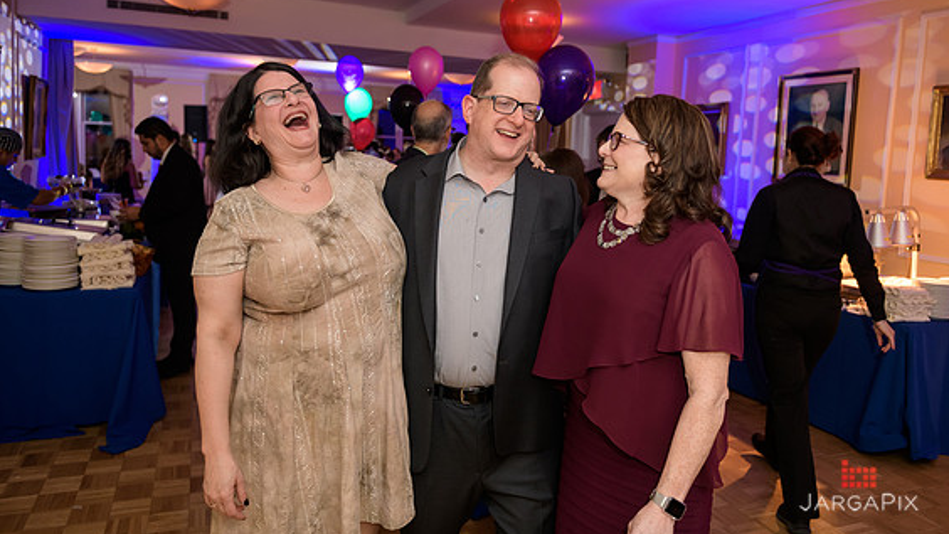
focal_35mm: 28
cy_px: 222
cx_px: 473
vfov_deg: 41.3
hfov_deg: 67.9
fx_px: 704
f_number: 3.2
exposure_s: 1/125
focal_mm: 26
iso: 800
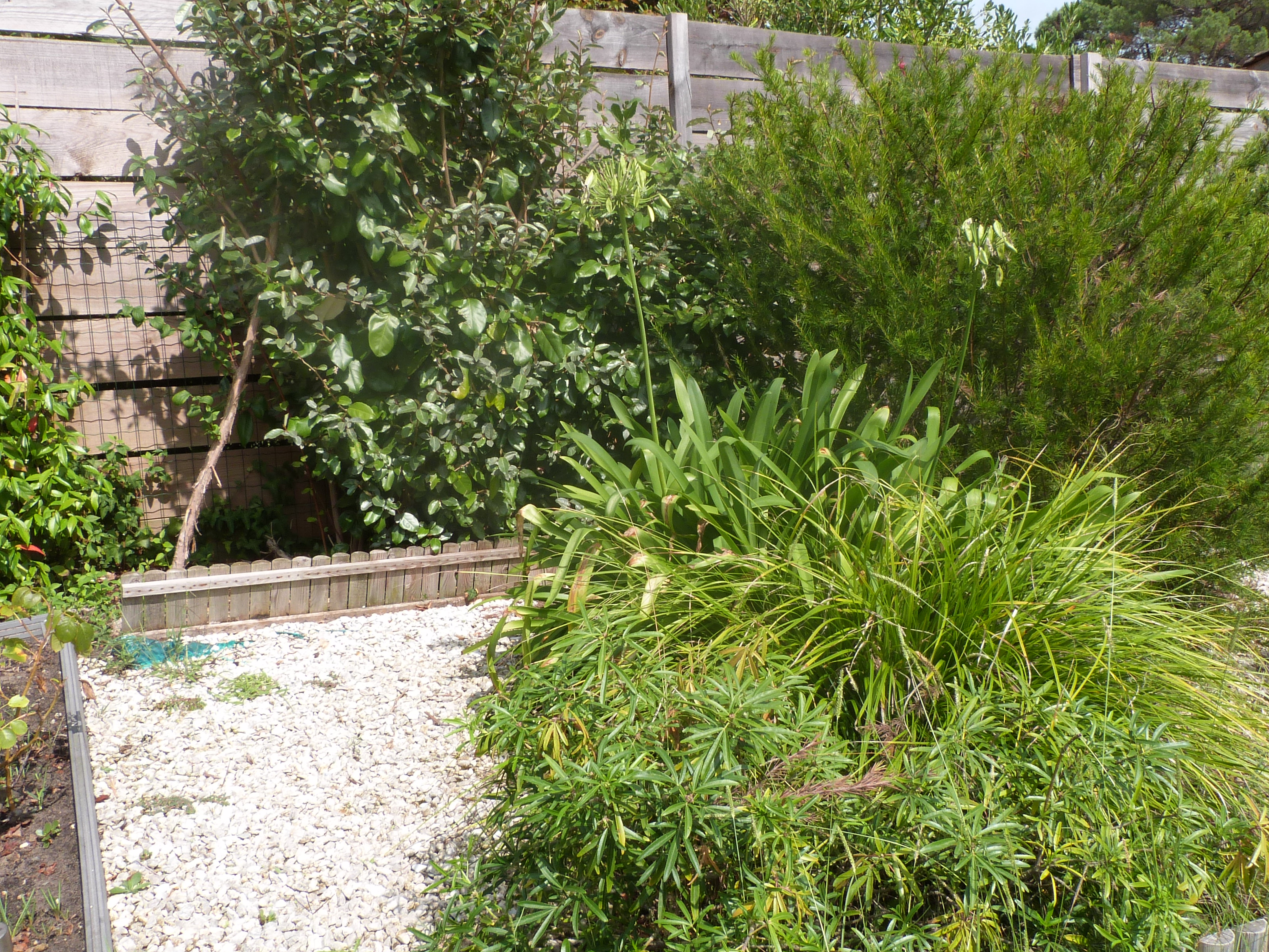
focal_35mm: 31
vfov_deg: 45.4
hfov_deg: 58.3
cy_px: 495
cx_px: 651
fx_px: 1136
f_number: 5.6
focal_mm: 4.5
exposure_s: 1/250
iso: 100
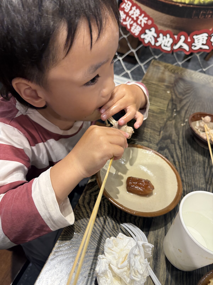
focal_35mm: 24
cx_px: 106
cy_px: 142
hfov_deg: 56.8
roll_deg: -6.9
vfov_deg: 71.6
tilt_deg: -41.7
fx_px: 197
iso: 200
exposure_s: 1/60
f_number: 1.78
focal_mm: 6.76
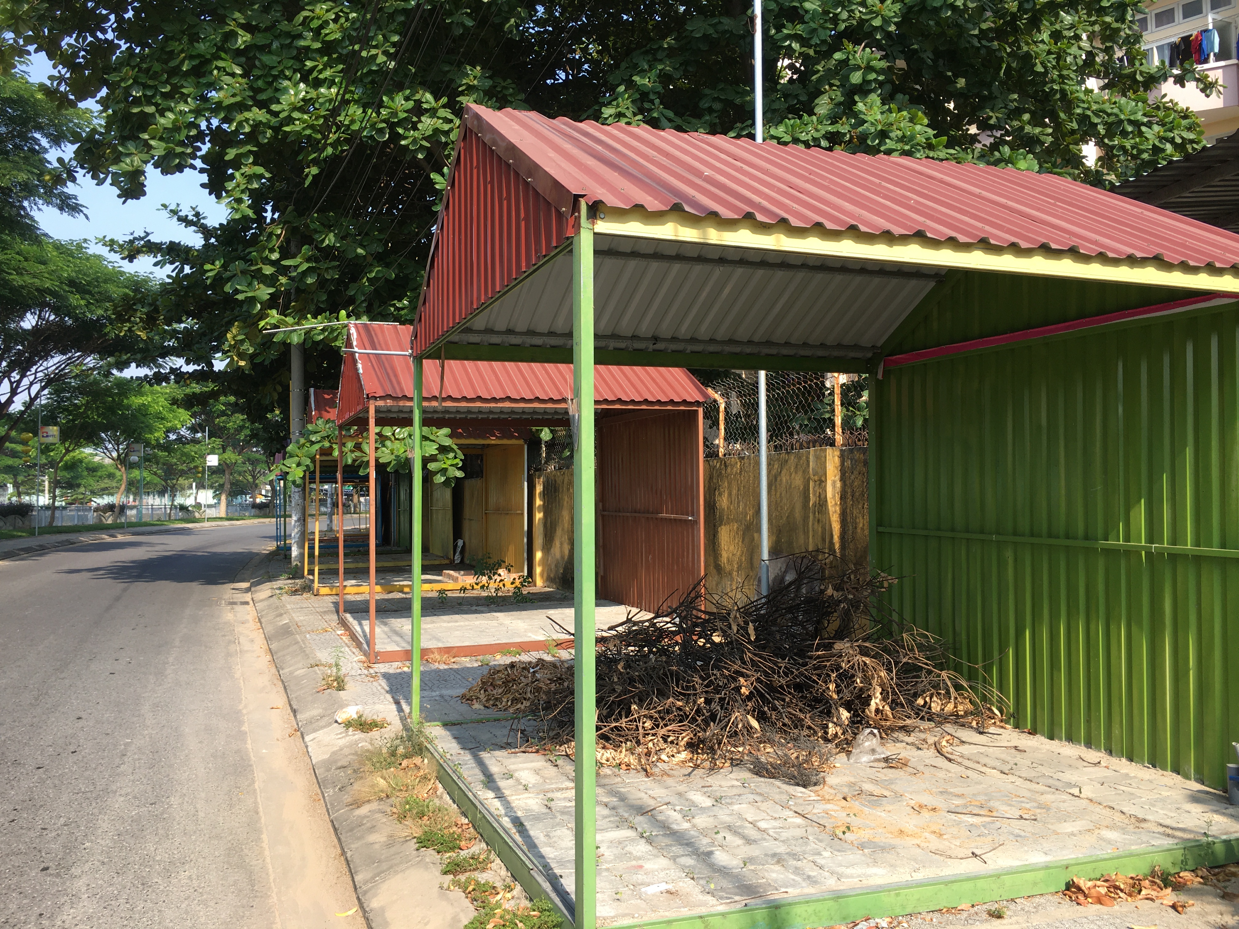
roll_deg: +0.0
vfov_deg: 48.2
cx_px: 620
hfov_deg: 61.7
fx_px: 1038
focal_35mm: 29
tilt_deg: +3.5
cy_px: 464
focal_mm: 4.15
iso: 25
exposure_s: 1/493
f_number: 2.2
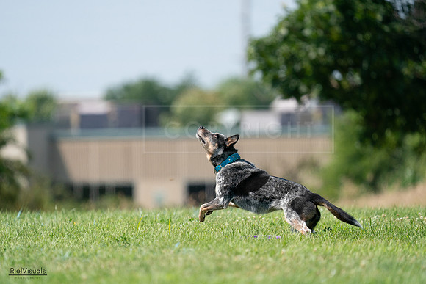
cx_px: 213
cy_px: 142
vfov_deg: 2.8
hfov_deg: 4.3
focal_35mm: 485
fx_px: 5740
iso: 1250
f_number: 6.3
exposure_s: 1/4000
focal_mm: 485
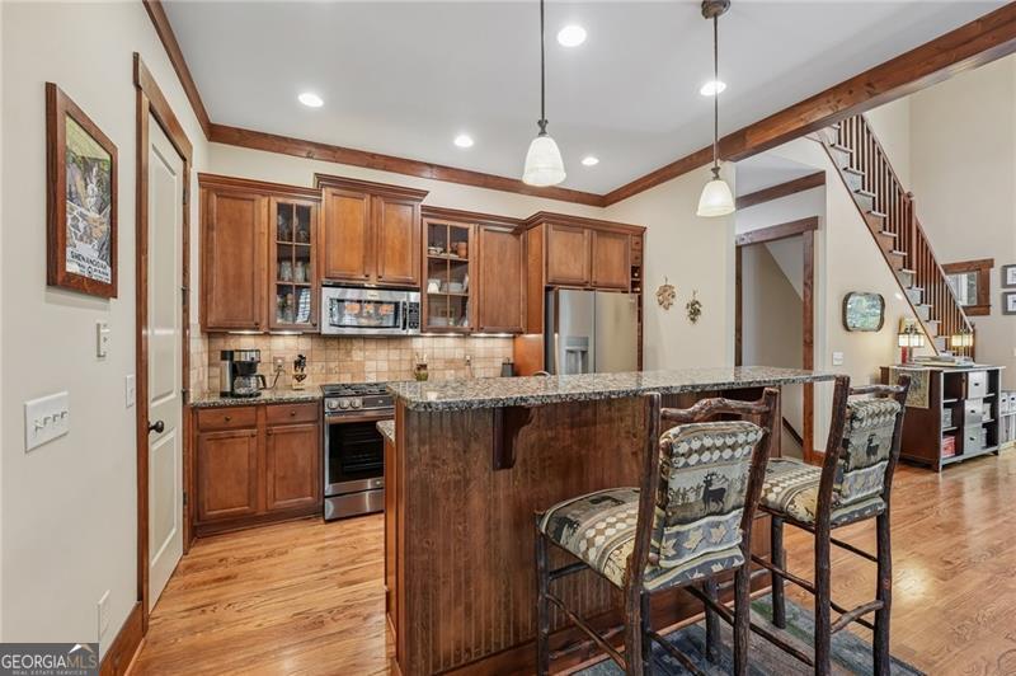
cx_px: 508
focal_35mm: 14
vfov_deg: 81.1
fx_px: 395
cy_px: 338
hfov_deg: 104.3
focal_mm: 14
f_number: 8
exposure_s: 1/3.33
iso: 320
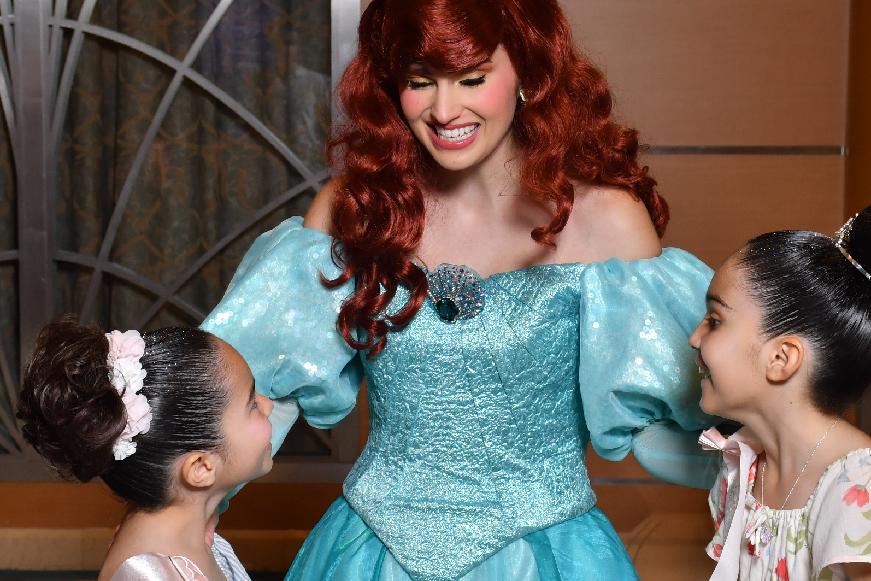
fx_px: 2661
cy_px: 385
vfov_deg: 12.4
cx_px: 461
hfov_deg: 18.6
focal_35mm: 110
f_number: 8
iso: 500
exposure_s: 1/60
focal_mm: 42
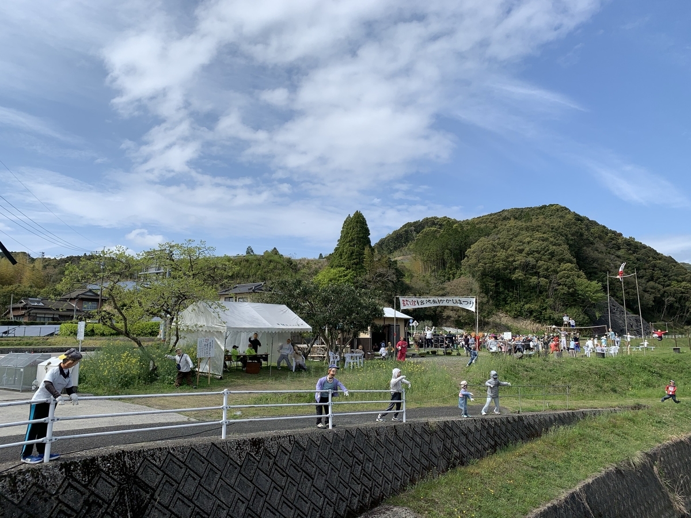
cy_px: 259
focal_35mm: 26
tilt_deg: +12.7
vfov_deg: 53.1
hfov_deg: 67.3
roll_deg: +1.1
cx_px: 346
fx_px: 519
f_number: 1.8
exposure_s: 1/3086
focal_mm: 4.25
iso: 25
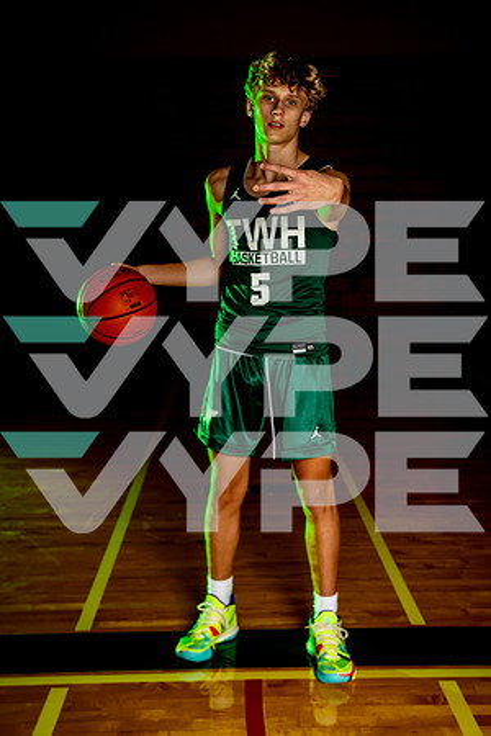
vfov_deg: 41.9
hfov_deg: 28.6
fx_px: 961
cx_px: 246
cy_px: 368
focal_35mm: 47
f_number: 5
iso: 200
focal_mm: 47
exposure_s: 1/250
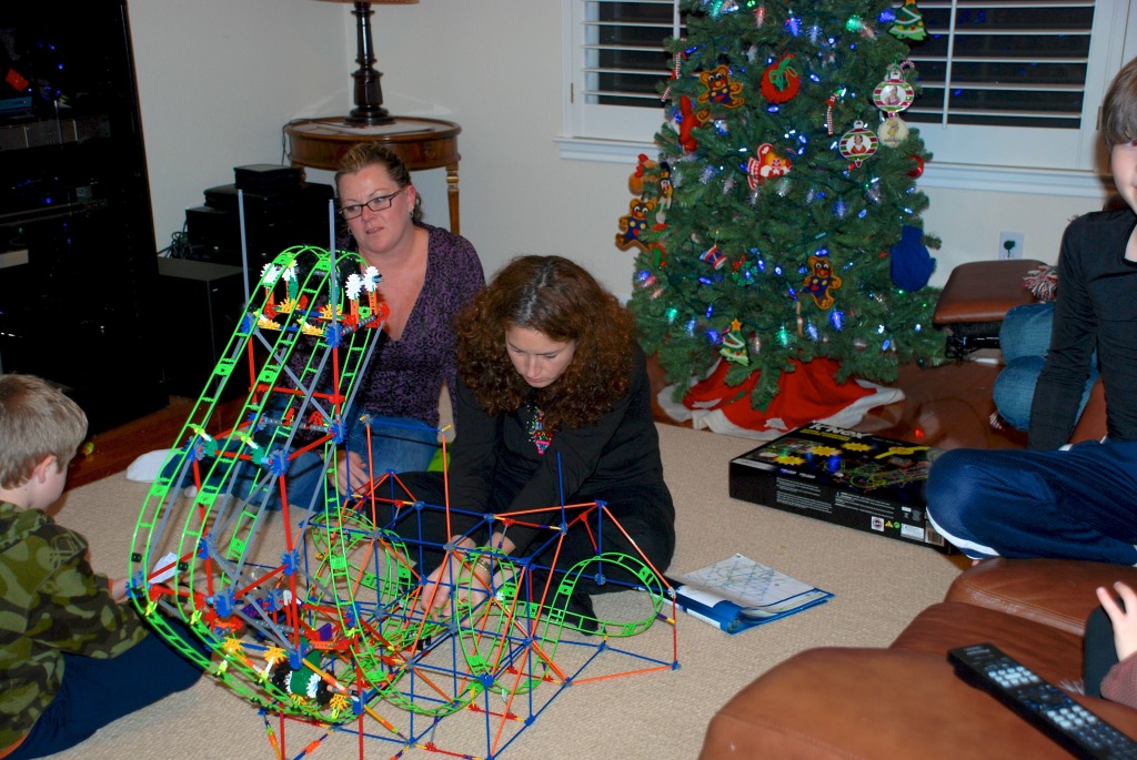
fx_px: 1517
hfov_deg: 41.1
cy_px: 380
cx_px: 568
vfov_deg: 28.1
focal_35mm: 48
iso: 200
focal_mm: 32
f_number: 4.2
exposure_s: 1/60
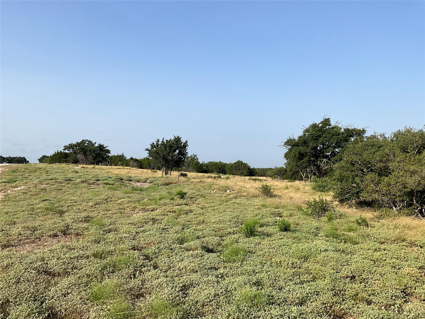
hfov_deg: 61.7
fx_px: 356
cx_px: 212
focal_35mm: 29
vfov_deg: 48.2
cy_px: 160
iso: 25
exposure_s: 1/2227
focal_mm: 3
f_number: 1.8
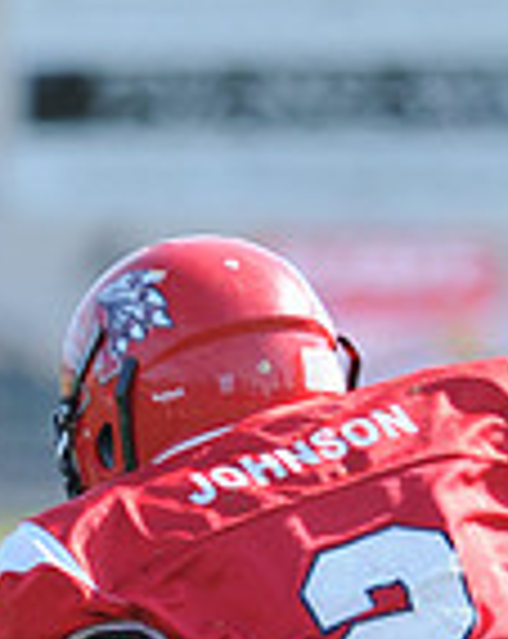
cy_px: 1170
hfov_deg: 0.9
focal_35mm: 1728
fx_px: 32581
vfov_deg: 1.1
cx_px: -281
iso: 200
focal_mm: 300
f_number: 5
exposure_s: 1/500
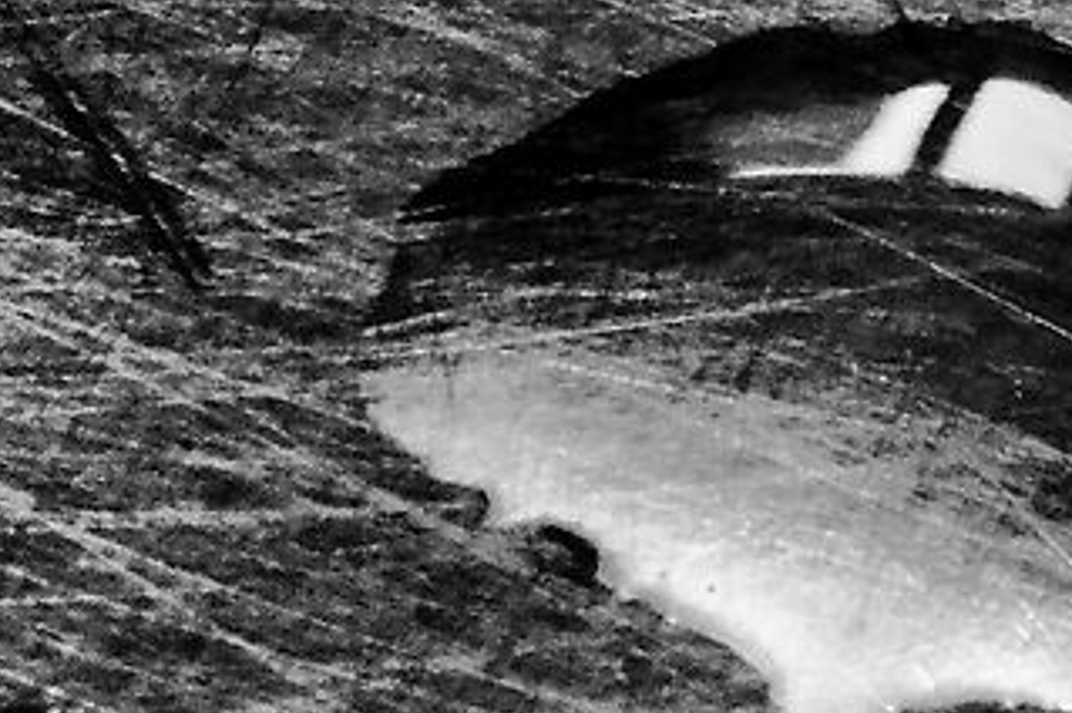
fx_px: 16807
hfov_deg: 3.6
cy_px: 2368
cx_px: -679
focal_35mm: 565
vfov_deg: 2.4
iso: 1000
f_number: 8
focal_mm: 50
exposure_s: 1/56
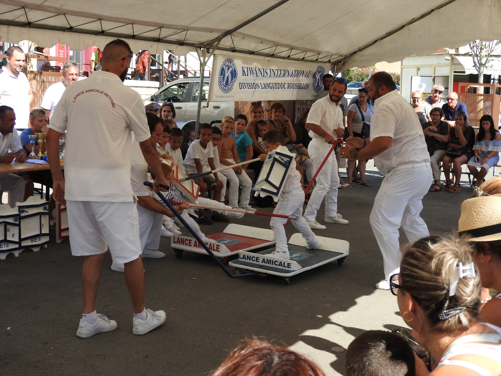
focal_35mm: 55
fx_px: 796
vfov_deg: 26.6
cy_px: 188
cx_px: 250
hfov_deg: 34.9
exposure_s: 1/400
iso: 100
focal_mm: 9.9
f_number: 4
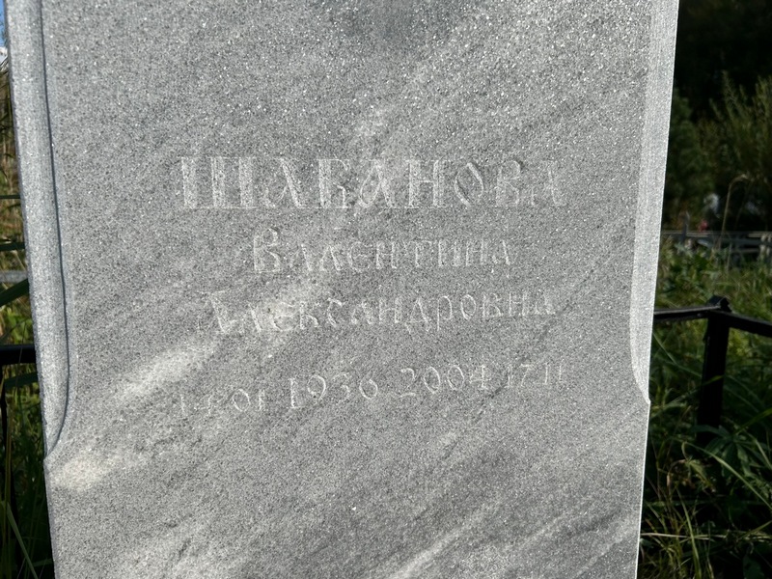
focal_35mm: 26
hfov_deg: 67.3
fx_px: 580
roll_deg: -0.4
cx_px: 386
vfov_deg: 53.1
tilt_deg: -9.9
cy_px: 290
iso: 50
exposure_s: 1/5319
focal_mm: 5.7
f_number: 1.5
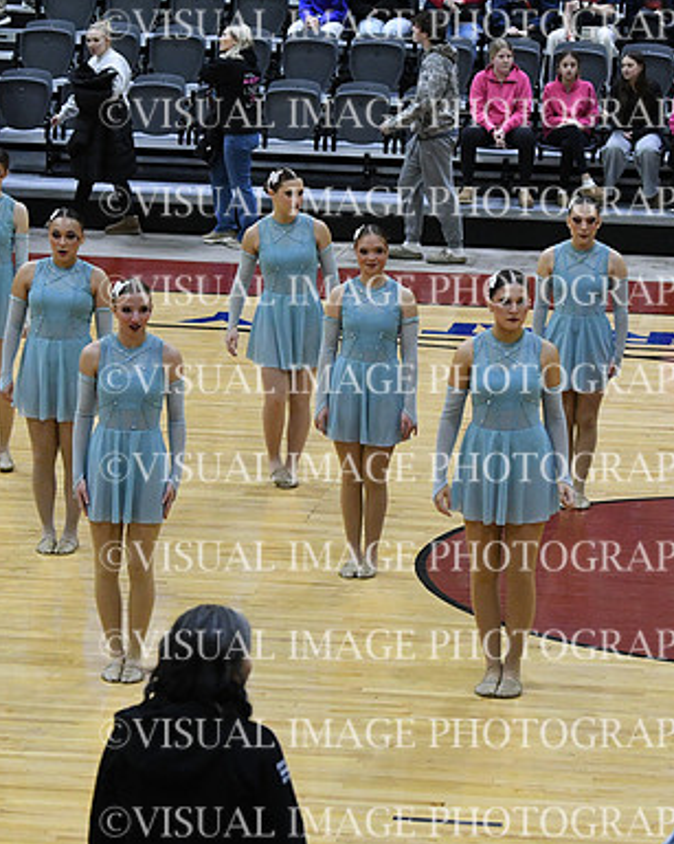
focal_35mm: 149
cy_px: 423
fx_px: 3717
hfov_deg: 10.4
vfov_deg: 12.9
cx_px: 417
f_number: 4
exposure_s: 1/500
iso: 5000
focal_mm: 70
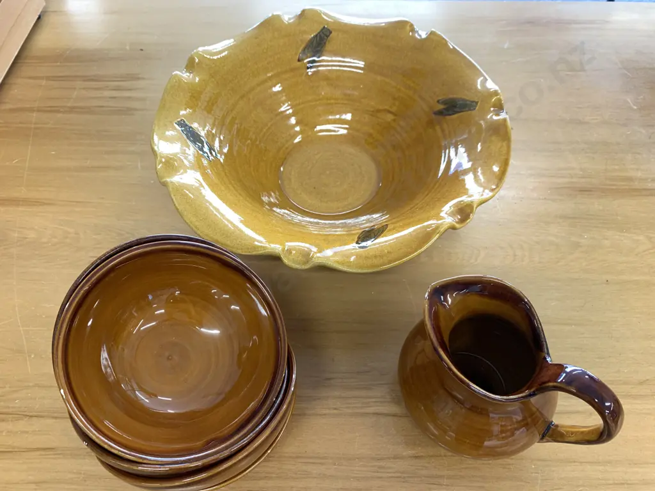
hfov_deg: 67.3
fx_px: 492
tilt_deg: -57.9
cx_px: 328
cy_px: 246
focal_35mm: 26
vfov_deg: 53.1
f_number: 1.8
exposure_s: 1/100
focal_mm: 4.25
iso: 100
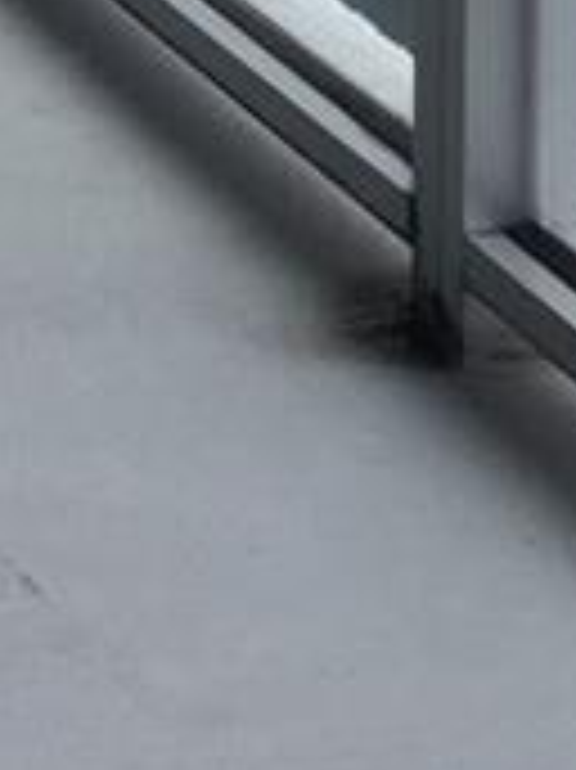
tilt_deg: -4.9
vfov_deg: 9.0
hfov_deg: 6.9
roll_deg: +0.5
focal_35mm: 204
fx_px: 4532
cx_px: -788
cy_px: -937
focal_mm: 4.15
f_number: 2.2
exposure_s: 1/565
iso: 32
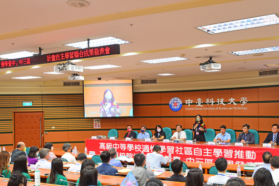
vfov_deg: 31.1
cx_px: 163
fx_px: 333
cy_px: 112
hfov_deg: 45.3
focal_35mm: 43
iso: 400
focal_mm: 35
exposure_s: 1/20
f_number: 5
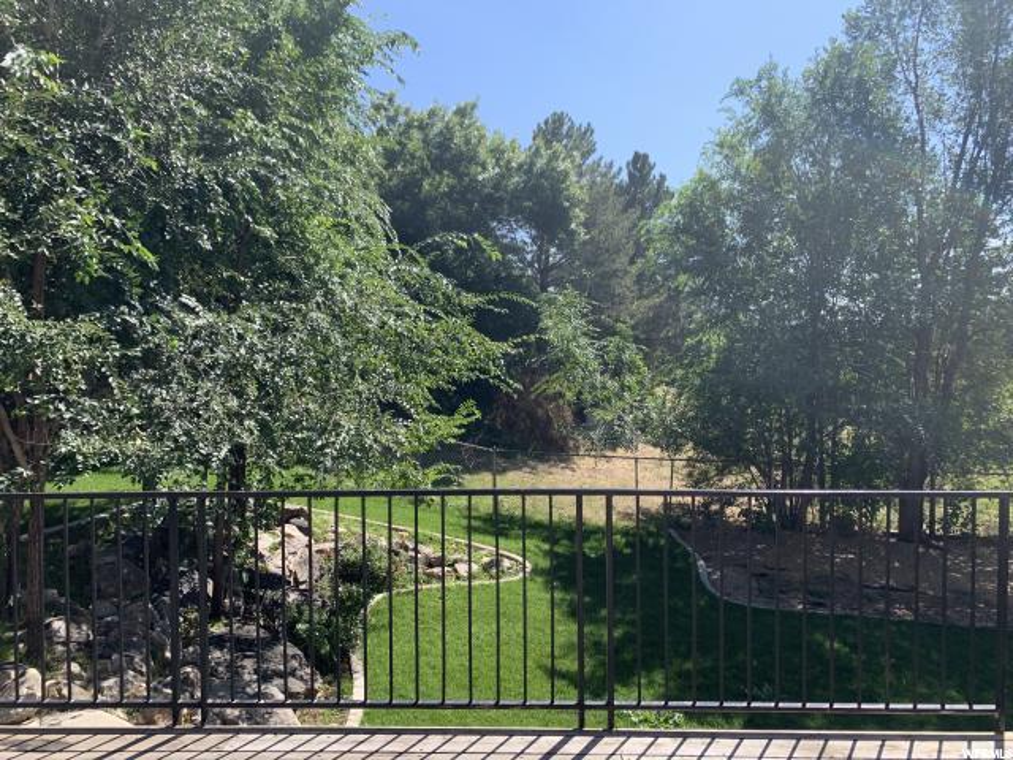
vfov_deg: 53.1
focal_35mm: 26
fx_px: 761
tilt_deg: -1.4
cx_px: 506
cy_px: 380
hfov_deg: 67.3
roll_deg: -0.2
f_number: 1.8
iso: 25
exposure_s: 1/1054
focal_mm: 4.25
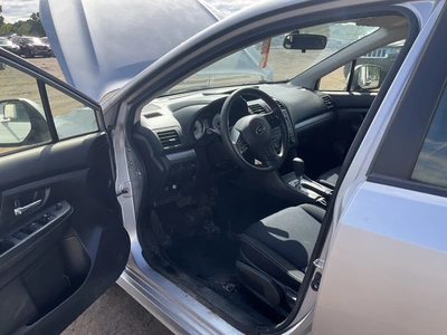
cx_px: 224
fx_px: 374
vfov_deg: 48.2
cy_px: 168
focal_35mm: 29
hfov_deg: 61.7
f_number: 1.8
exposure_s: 1/613
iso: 25
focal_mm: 3
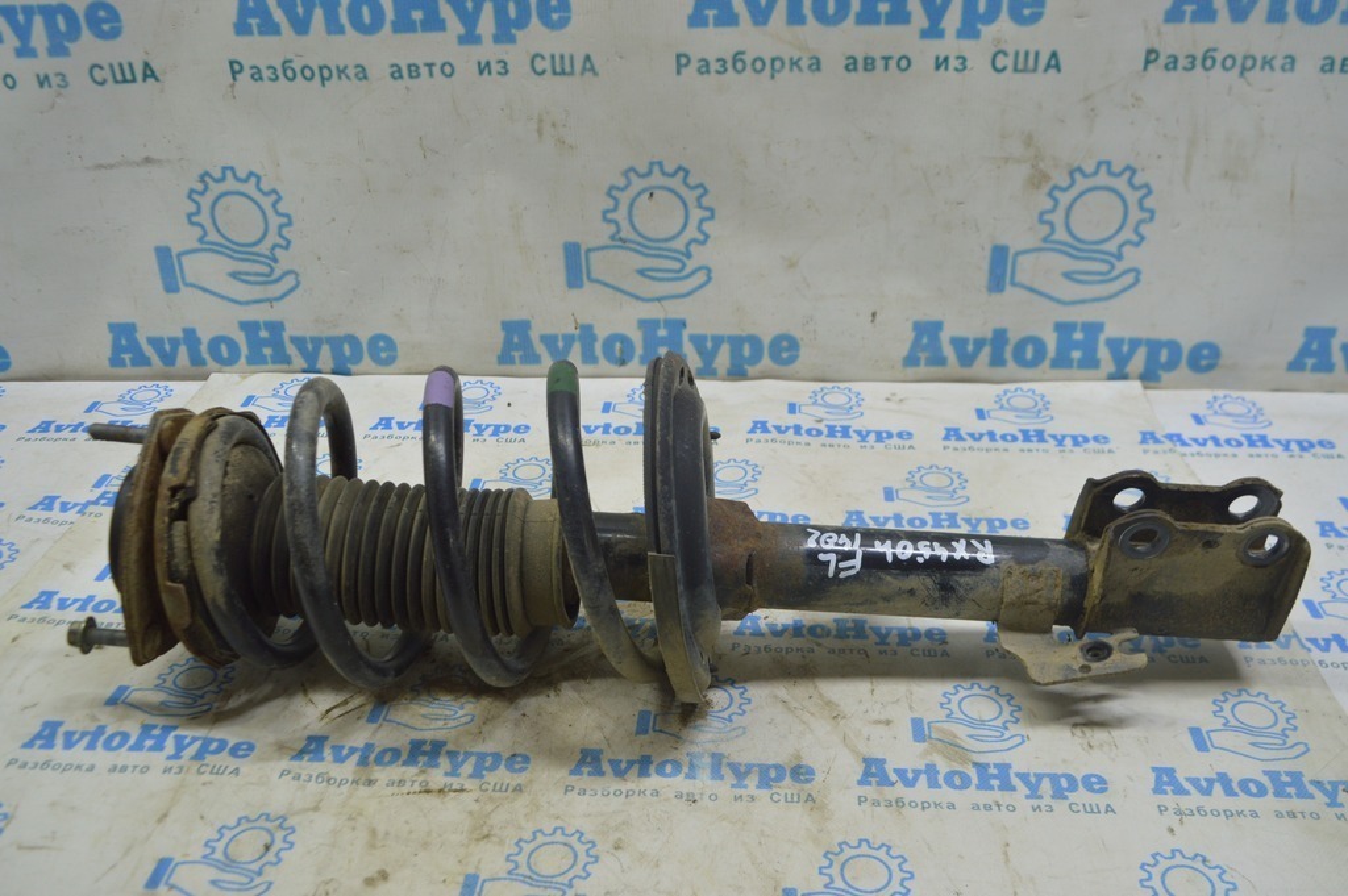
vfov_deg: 39.9
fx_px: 1235
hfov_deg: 57.3
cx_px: 674
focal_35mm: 33
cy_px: 448
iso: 400
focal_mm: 22
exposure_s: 1/40
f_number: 5.6
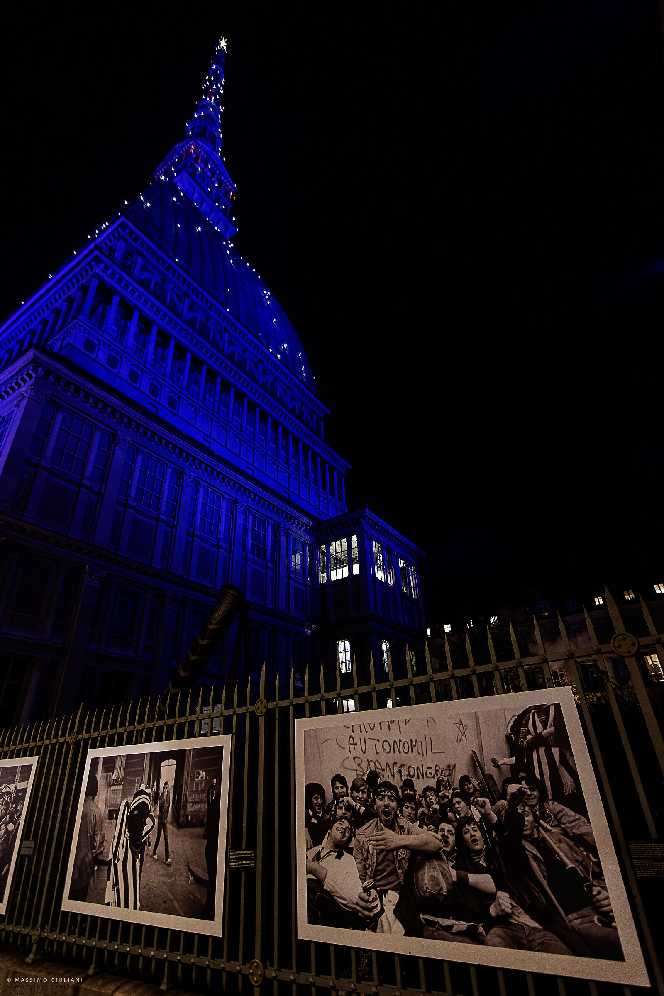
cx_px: 332
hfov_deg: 73.7
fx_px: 443
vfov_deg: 96.7
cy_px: 498
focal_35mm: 16
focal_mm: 11
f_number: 2.8
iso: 6400
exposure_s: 1/125
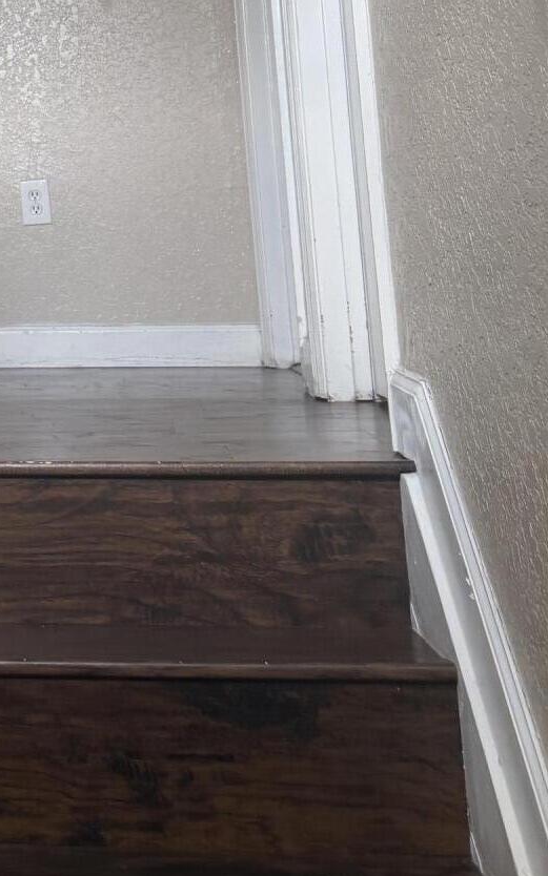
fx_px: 1458
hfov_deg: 19.6
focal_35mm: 61
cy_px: 58
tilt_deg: +8.8
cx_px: -160
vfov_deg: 31.6
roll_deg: +1.1
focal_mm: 6.76
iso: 160
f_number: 1.78
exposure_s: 1/120
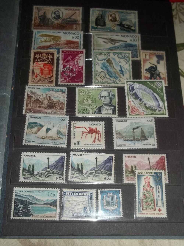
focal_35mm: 36
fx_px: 255
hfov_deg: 39.7
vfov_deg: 51.4
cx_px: 92
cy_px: 123
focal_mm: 6.5
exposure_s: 1/30
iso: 64
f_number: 3.1
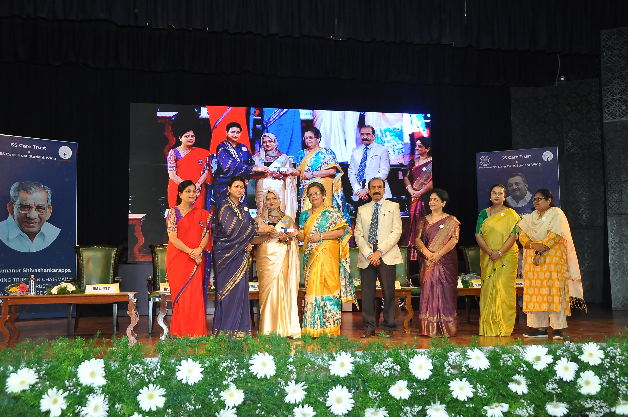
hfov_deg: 51.3
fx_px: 653
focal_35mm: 38
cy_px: 208
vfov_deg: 35.4
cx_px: 314
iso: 1000
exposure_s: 1/125
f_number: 5.6
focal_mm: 25
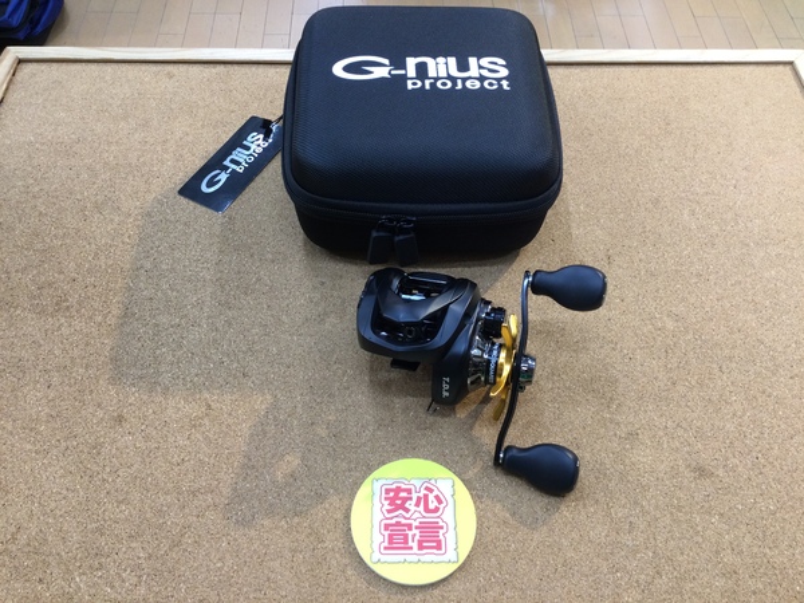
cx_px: 402
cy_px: 302
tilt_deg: -56.1
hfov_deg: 58.4
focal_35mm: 31
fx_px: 720
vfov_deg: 45.4
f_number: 2.4
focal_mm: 3.3
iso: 50
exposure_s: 1/30
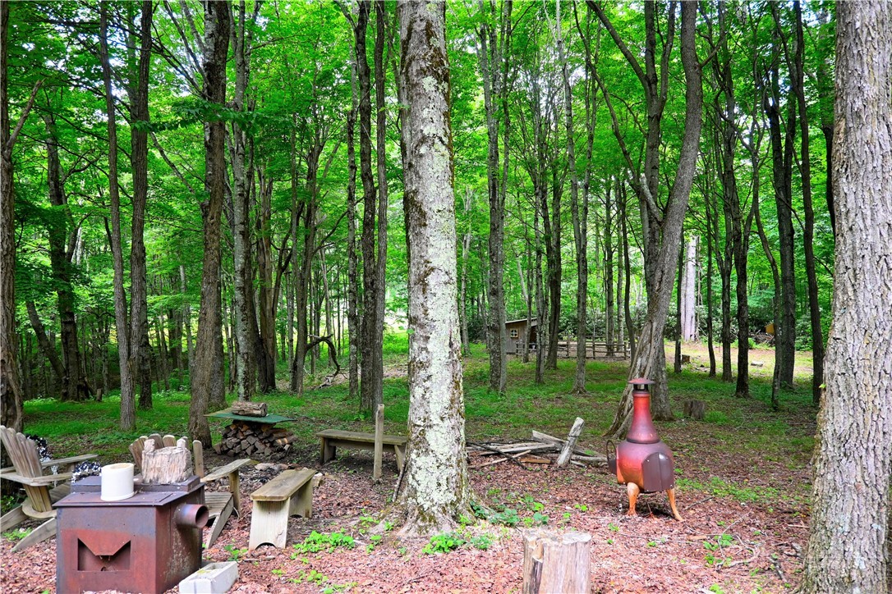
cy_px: 297
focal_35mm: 24
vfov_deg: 53.1
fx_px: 595
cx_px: 446
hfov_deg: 73.7
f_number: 3.5
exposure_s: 1/125
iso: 400
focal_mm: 16
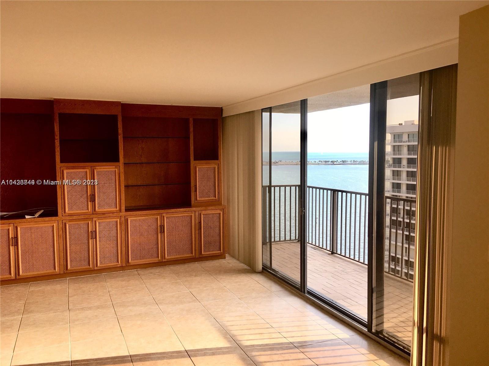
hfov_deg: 61.7
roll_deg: +2.0
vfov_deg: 48.2
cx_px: 244
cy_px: 183
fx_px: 410
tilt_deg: -4.0
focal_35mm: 29
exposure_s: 1/241
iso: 25
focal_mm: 4.15
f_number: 2.2
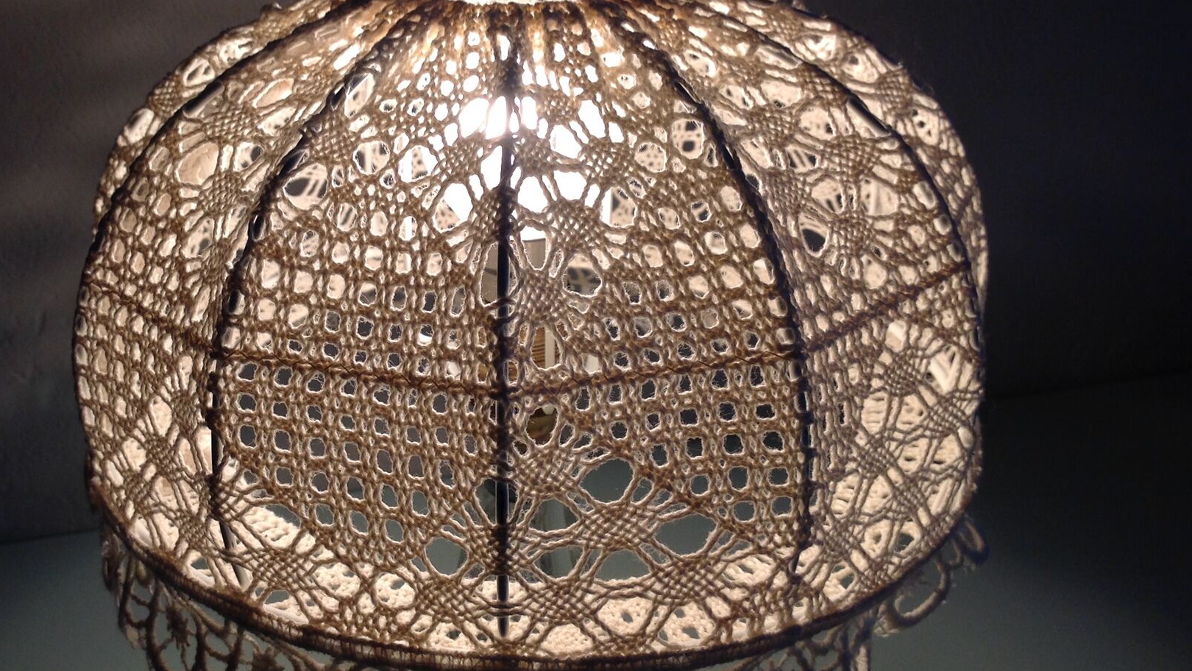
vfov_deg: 25.4
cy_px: 257
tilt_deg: -26.4
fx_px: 1485
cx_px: 468
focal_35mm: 47
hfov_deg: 43.5
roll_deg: +1.3
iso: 50
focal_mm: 4.28
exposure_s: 1/100
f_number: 2.4
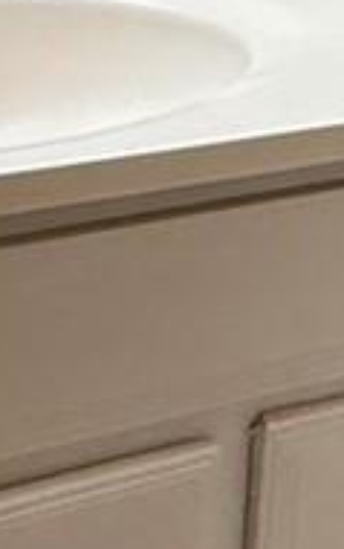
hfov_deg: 9.4
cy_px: -364
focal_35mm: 125
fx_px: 1872
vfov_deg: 15.0
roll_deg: -5.4
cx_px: 818
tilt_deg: -5.0
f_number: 2.2
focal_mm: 2.22
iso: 250
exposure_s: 1/99
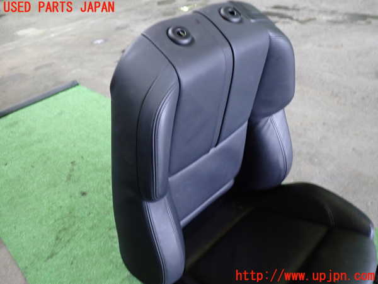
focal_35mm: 30
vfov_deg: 46.8
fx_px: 328
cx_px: 189
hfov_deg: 60.0
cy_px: 142
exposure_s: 1/30
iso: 500
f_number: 2.3
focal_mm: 5.4
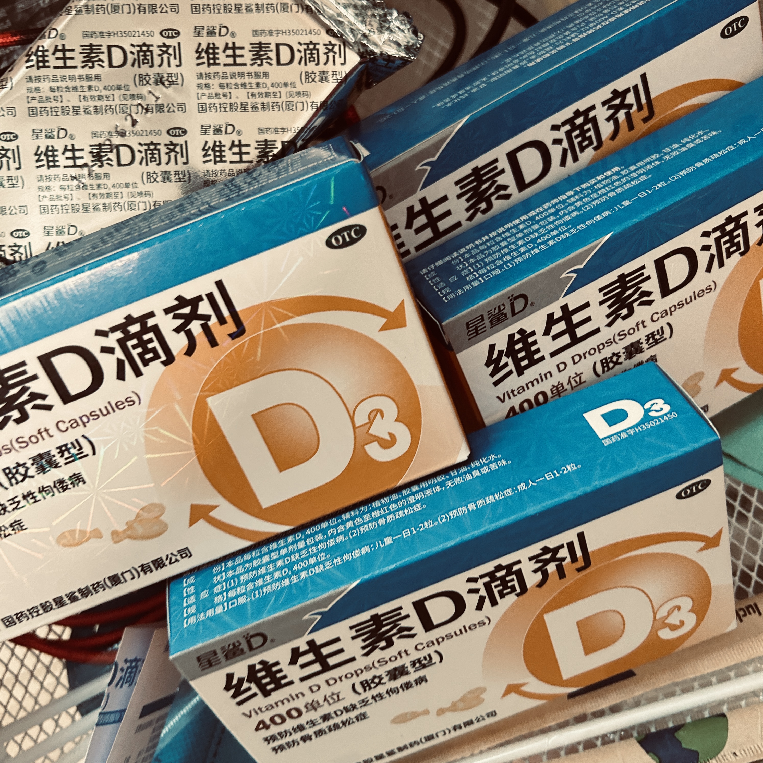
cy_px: 360
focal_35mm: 31
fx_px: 773
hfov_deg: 52.5
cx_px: 378
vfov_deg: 52.5
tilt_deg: -77.5
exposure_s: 1/50
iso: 250
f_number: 1.5
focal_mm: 5.7
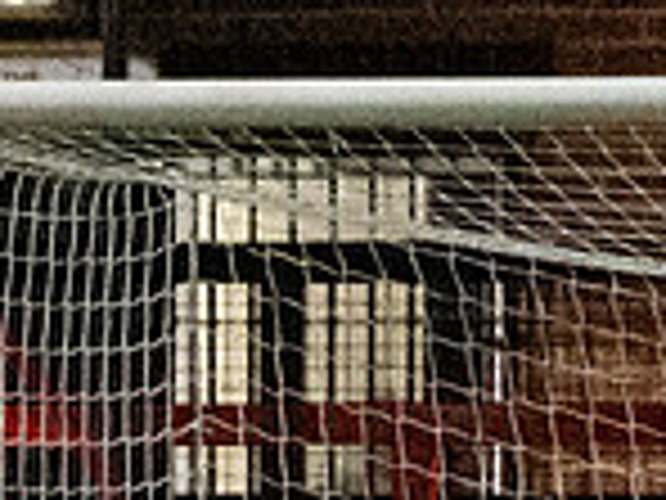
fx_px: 43135
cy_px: 1469
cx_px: -22
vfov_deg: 0.7
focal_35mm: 2242
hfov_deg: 0.9
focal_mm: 200
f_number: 2.8
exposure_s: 1/1000
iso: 8000
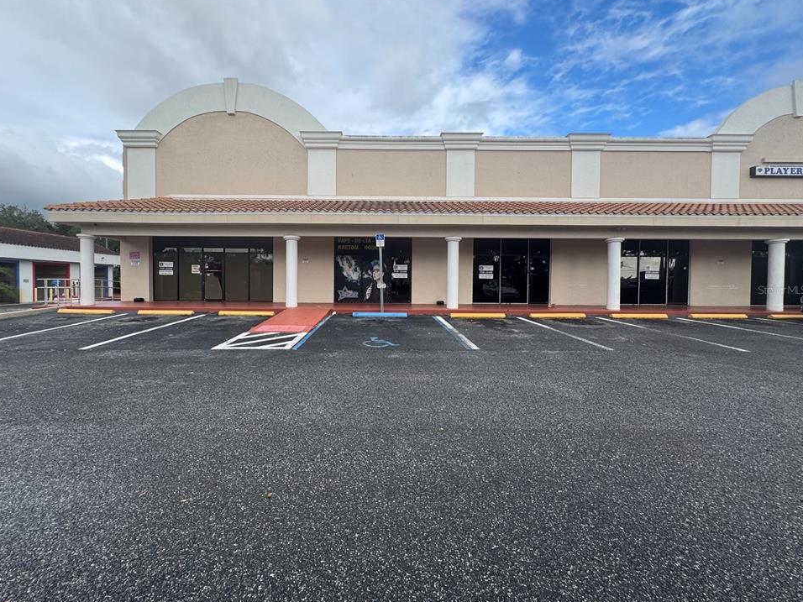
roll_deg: -0.8
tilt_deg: -2.1
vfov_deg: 81.7
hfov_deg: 98.1
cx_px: 379
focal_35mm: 15
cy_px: 290
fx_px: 348
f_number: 2.2
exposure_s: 1/430
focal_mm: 2.22
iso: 40
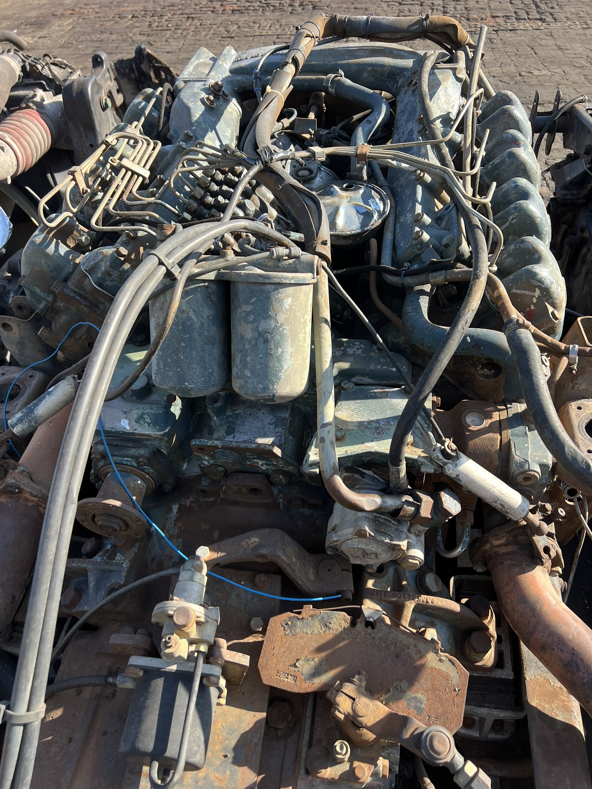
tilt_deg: -43.8
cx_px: 296
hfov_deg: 53.1
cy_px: 394
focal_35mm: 26
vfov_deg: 67.3
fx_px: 593
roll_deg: +7.5
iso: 50
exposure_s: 1/635
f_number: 1.5
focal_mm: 5.7
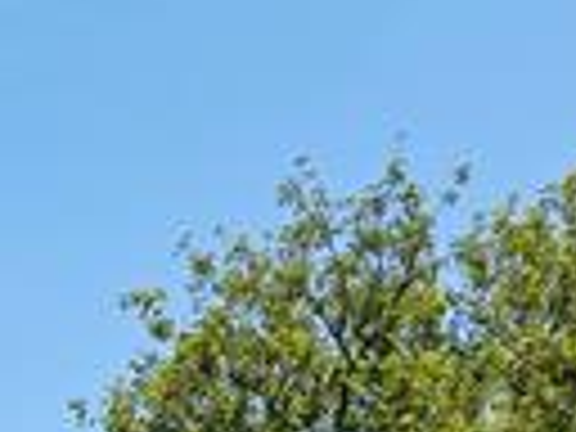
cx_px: -806
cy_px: 756
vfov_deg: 11.9
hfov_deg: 13.0
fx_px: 1914
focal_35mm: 115
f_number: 1.7
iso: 12
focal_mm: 6.3
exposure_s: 1/1111
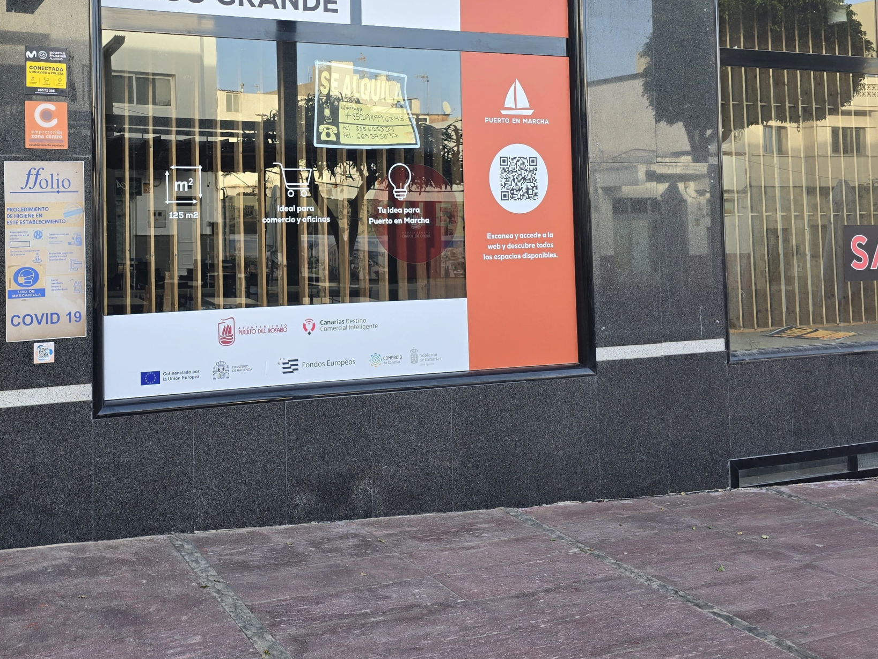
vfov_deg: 38.8
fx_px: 913
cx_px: 236
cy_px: 177
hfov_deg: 49.6
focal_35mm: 36
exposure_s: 1/180
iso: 40
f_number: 1.7
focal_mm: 6.3
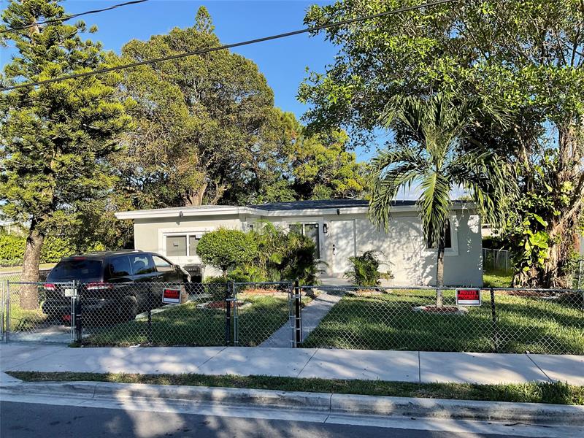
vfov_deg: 48.2
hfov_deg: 61.7
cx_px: 292
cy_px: 219
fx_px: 489
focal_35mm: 29
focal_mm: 3
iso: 16
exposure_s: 1/1015
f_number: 1.8
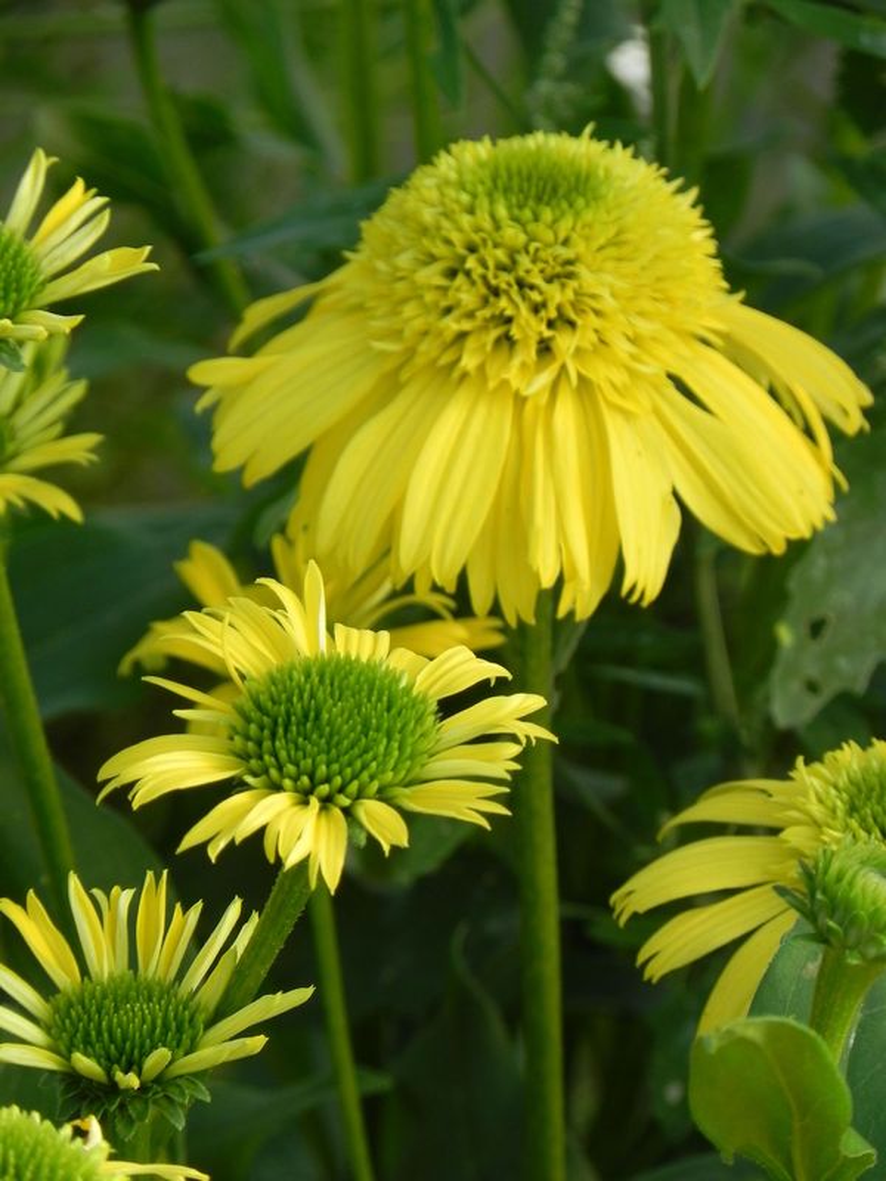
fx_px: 12866
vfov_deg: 5.3
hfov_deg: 3.9
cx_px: 443
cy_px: 590
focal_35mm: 377
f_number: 5
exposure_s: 1/320
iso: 160
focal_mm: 67.2
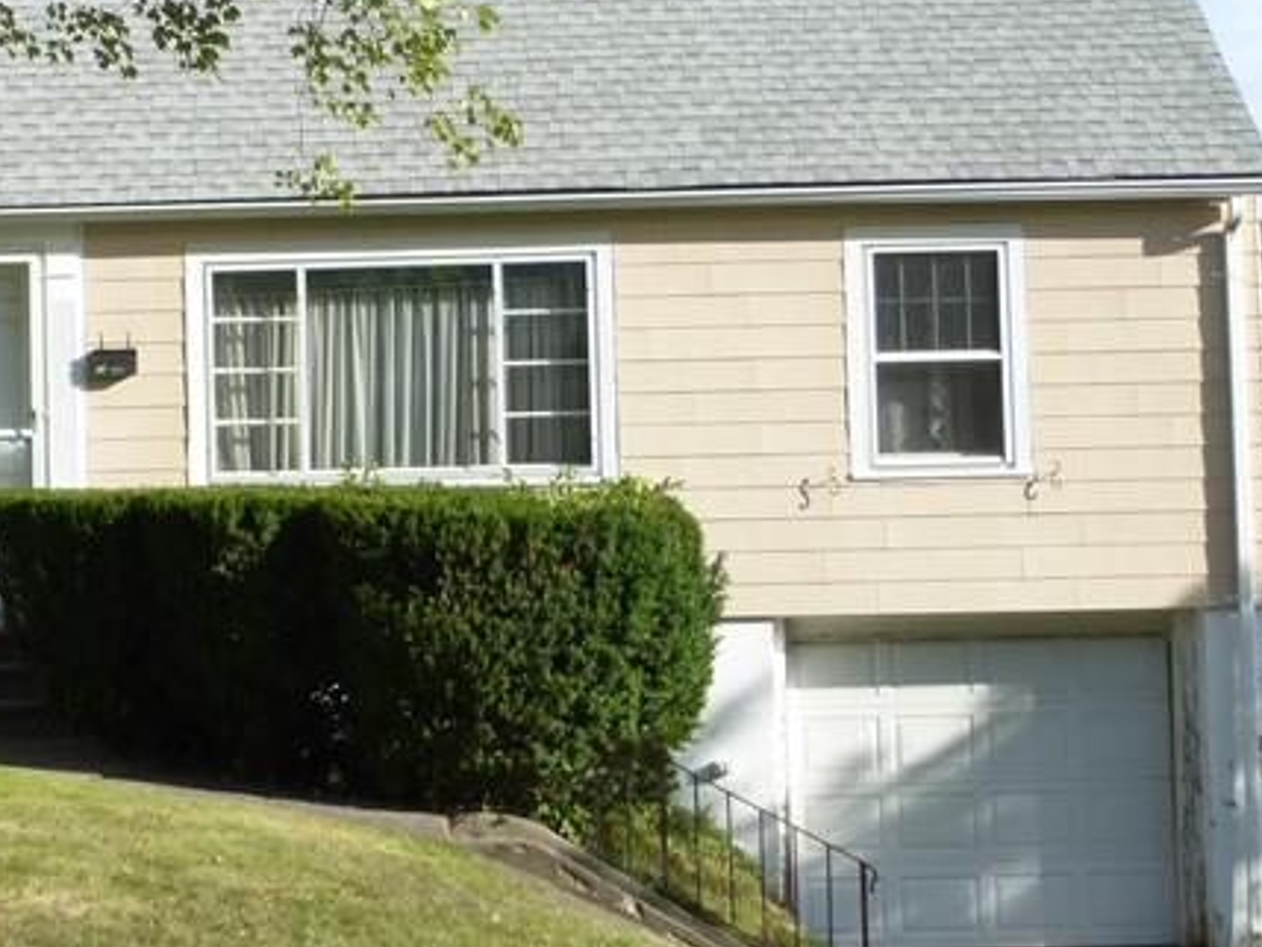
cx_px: 338
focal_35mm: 74
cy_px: 241
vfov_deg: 19.8
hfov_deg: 26.0
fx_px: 2699
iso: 100
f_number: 4
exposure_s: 1/500
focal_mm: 5.4
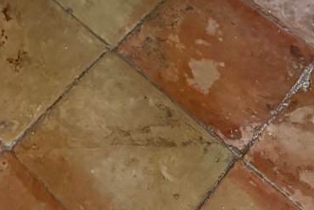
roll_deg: +4.4
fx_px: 698
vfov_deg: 13.5
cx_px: -29
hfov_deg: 23.8
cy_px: -260
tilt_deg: -34.5
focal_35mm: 80
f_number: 1.78
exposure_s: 1/33
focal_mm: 6.76
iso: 800
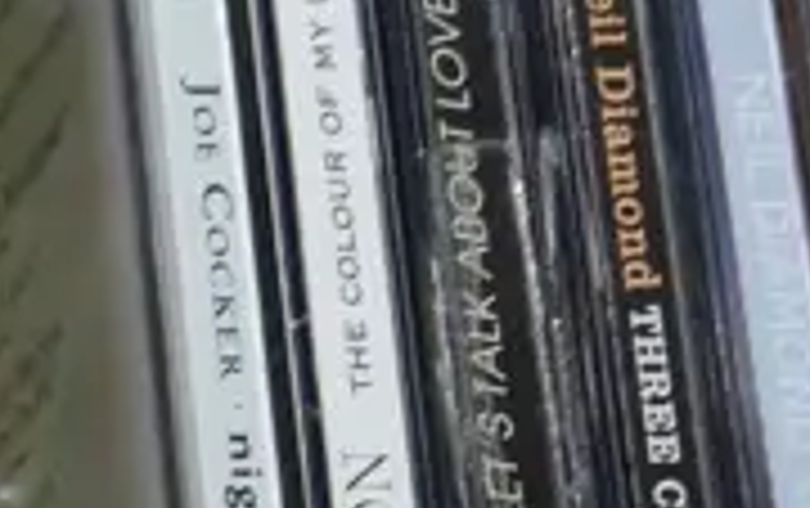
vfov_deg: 5.5
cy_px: 160
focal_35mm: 241
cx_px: -274
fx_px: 5327
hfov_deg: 8.6
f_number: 4.5
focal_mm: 20
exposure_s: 1/60
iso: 500
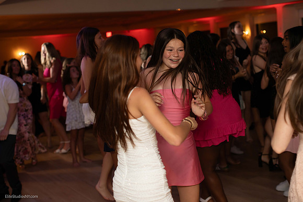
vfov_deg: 27.0
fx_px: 421
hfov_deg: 39.6
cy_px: 101
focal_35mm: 50
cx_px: 152
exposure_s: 1/125
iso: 1600
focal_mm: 50
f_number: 2.8
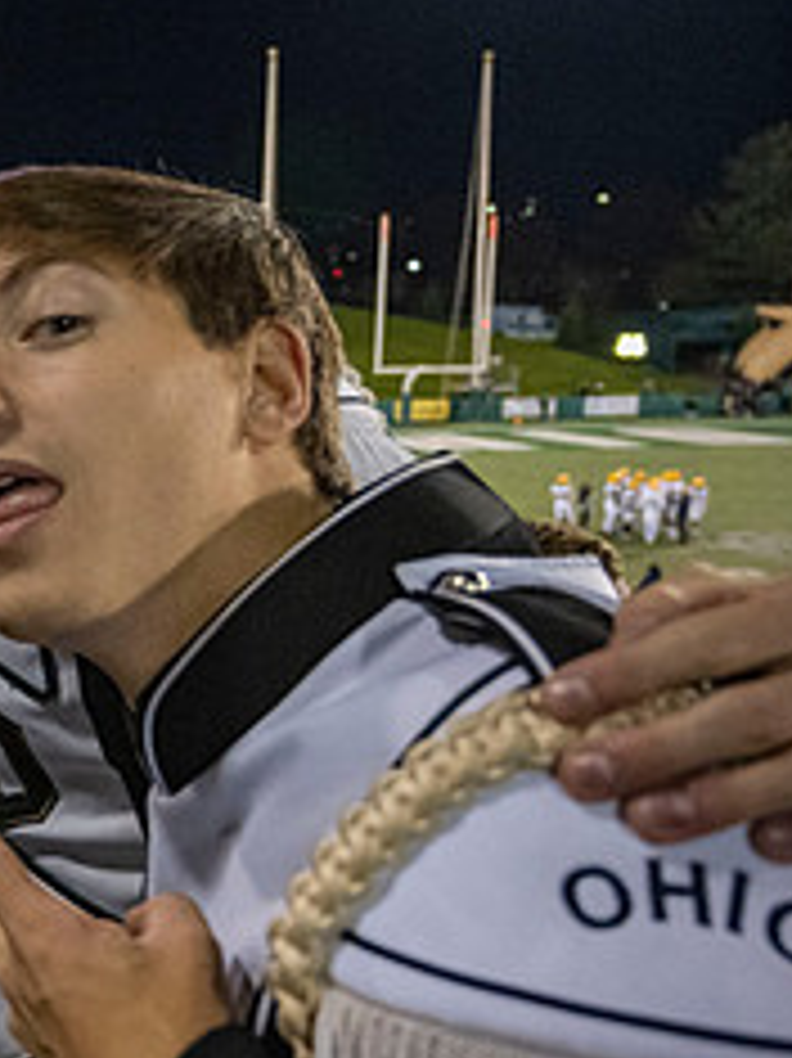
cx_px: -468
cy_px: 466
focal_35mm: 57
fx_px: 1740
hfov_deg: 20.9
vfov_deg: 33.8
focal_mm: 24
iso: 3200
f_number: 4
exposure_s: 1/500
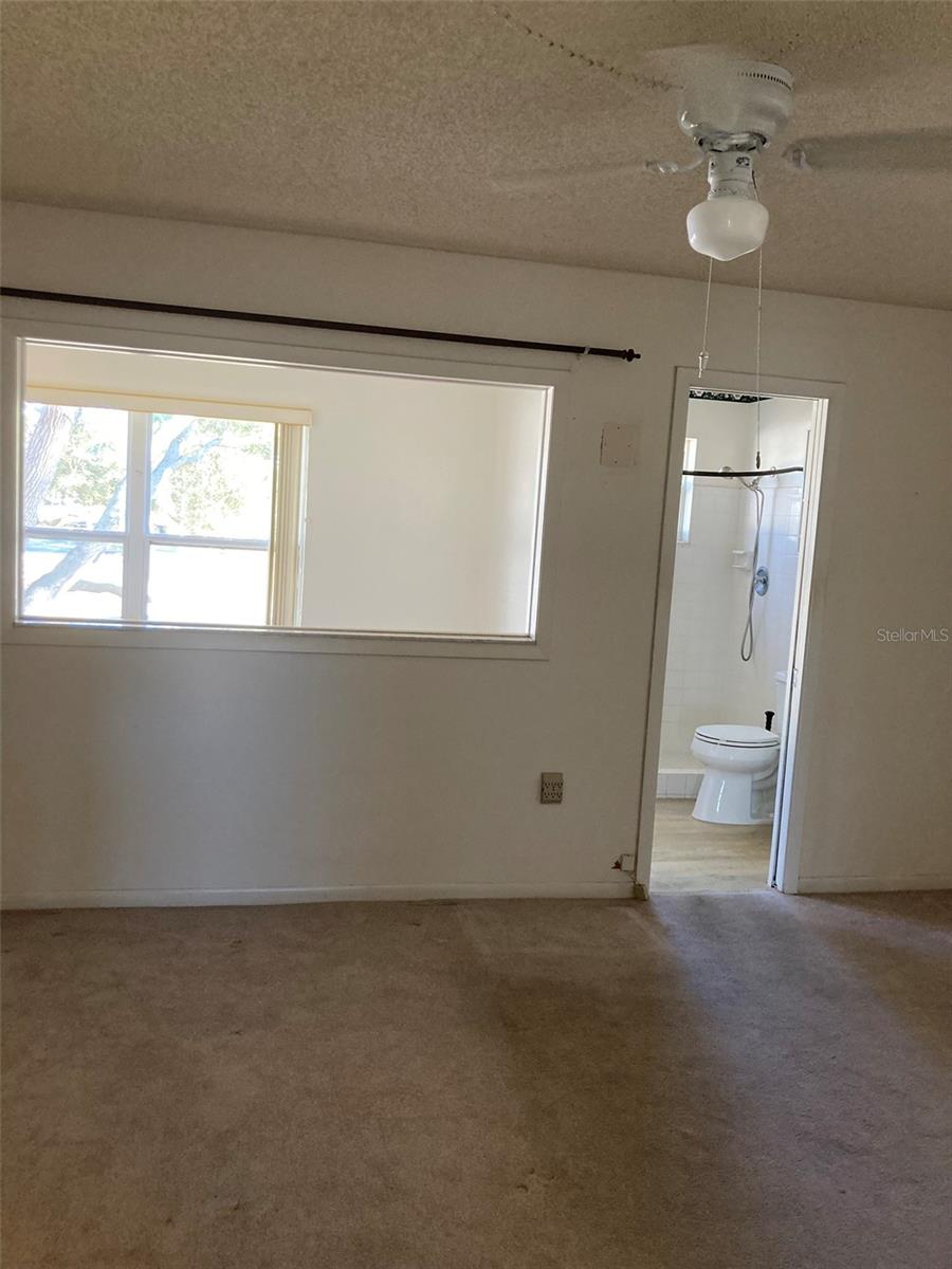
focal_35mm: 28
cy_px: 634
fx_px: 1027
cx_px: 476
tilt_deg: -5.0
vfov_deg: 63.4
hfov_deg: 49.7
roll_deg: -4.0
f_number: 1.8
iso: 200
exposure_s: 1/60
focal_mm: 3.99
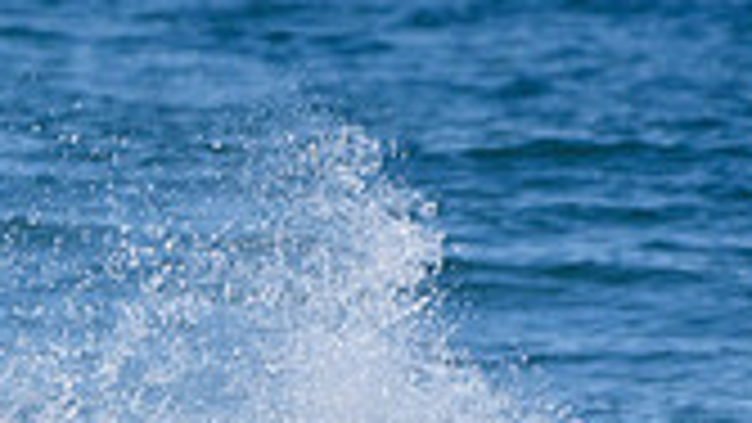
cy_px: 605
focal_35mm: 2726
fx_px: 54365
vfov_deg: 0.4
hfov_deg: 0.8
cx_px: -153
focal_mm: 500
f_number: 5.6
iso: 560
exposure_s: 1/4000
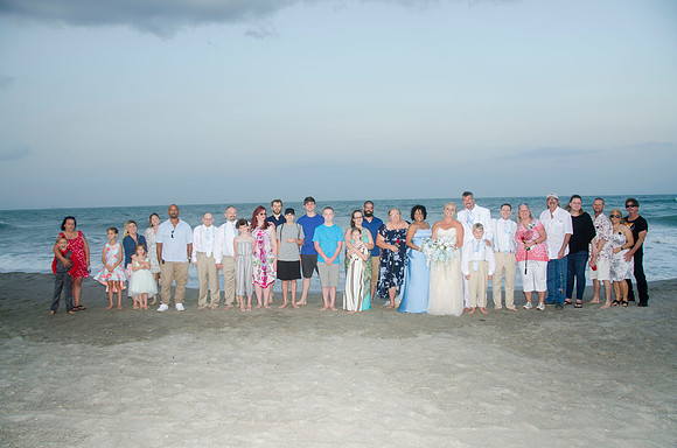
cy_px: 224
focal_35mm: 27
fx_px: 507
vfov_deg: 47.7
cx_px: 338
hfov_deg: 67.5
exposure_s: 1/125
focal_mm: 18
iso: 100
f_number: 5.6
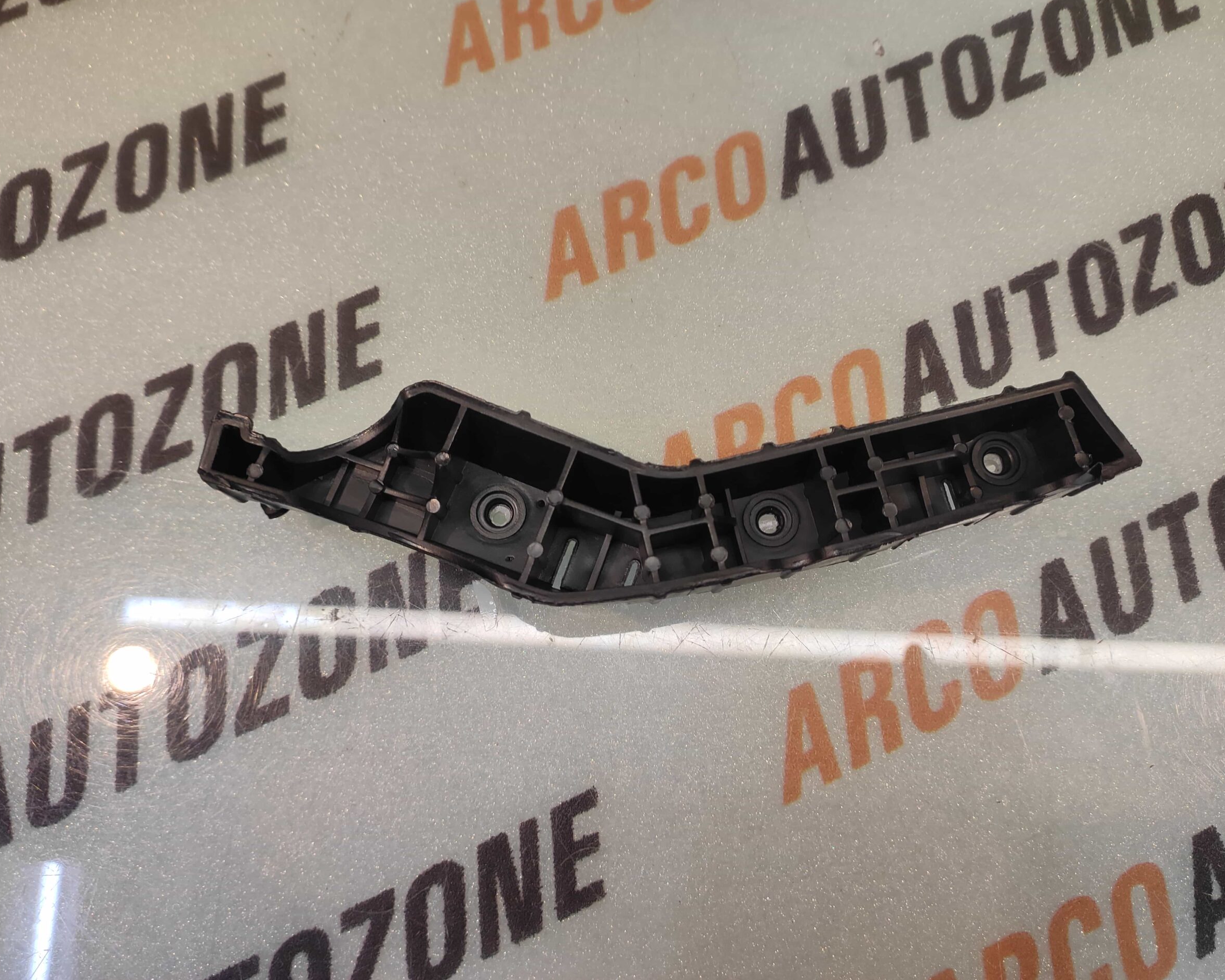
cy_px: 484
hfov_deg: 86.4
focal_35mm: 18
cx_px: 616
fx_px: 653
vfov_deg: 73.8
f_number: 1.79
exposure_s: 1/33
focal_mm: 4.74
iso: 84
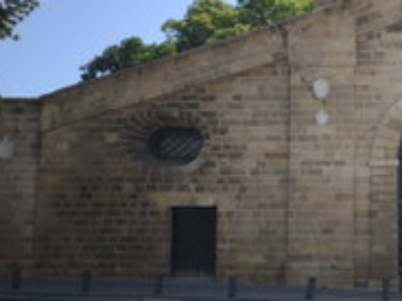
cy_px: 148
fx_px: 581
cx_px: 406
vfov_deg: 29.1
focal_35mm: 50
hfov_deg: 34.6
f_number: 1.6
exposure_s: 1/1268
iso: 50
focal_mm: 6.57
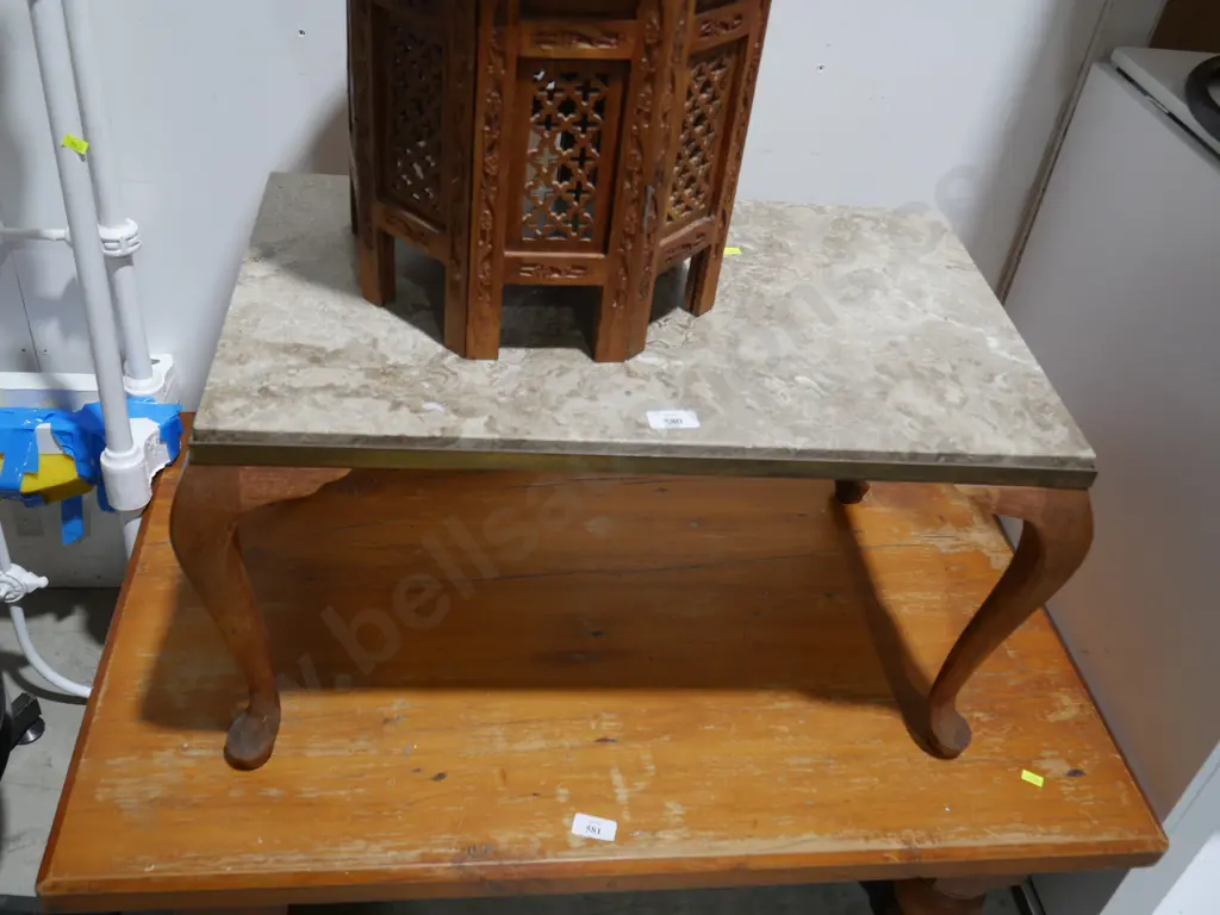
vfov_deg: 44.2
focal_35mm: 32
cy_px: 458
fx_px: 1128
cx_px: 610
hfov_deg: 56.8
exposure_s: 1/60
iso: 320
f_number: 4
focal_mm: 16
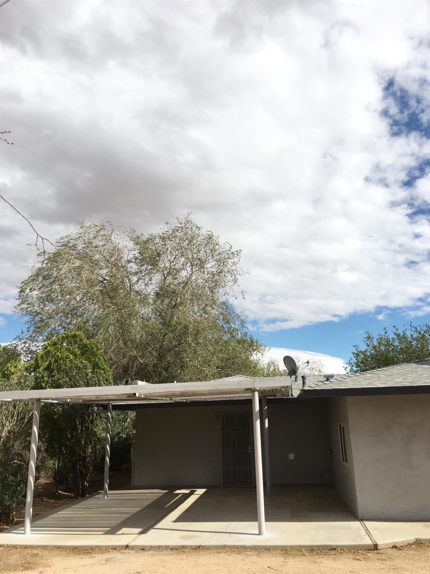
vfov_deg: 61.7
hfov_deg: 48.2
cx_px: 215
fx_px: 480
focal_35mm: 29
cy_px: 287
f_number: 2.2
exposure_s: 1/3077
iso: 25
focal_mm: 4.15
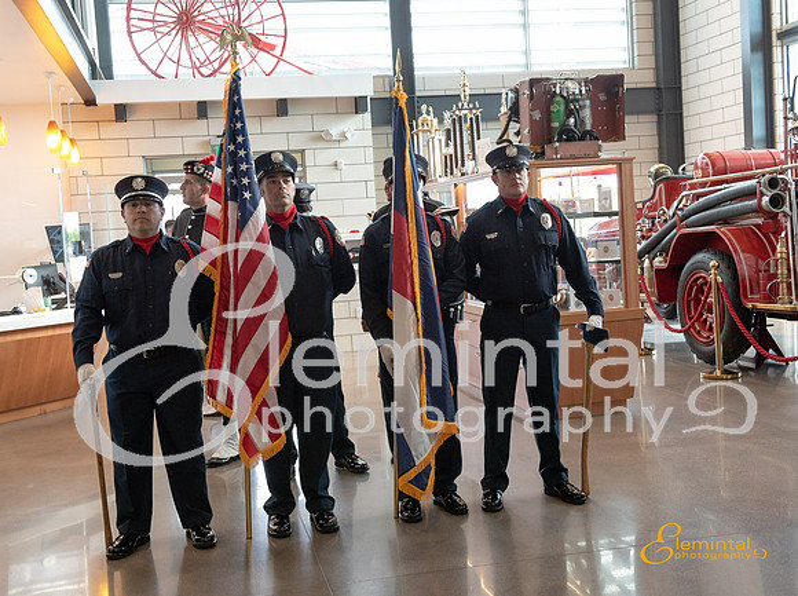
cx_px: 370
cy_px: 279
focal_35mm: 41
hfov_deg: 45.5
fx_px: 950
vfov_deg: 34.8
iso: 1250
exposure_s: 1/80
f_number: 6.3
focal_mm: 36
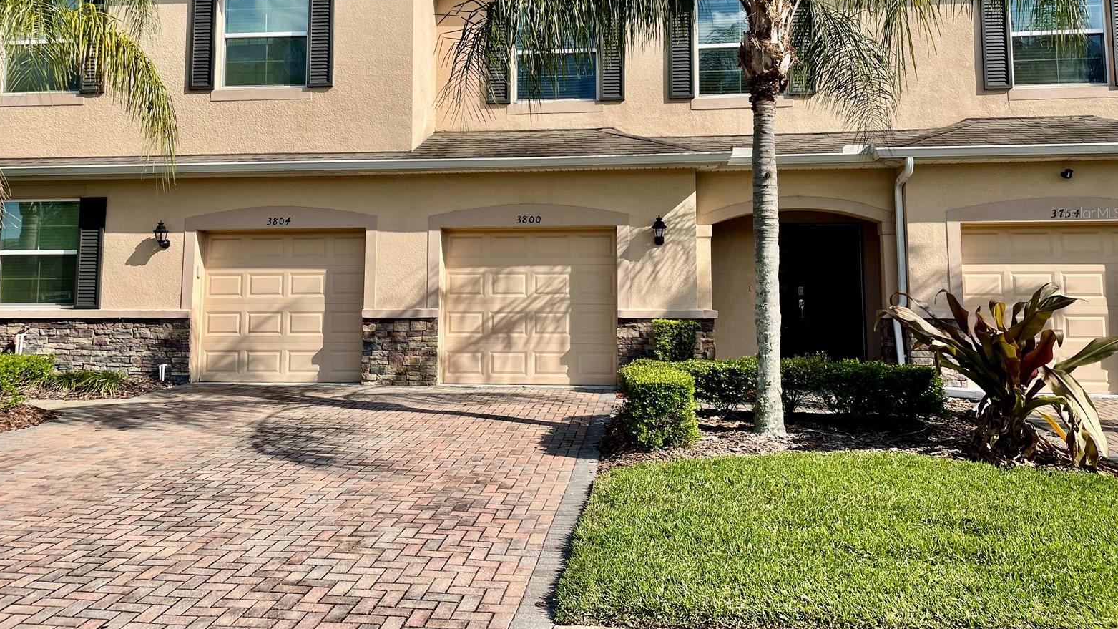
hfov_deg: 66.1
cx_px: 553
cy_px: 213
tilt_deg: +6.0
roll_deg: +0.3
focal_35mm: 29
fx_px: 860
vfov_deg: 39.7
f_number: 1.6
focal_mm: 4.2
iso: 32
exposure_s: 1/2817
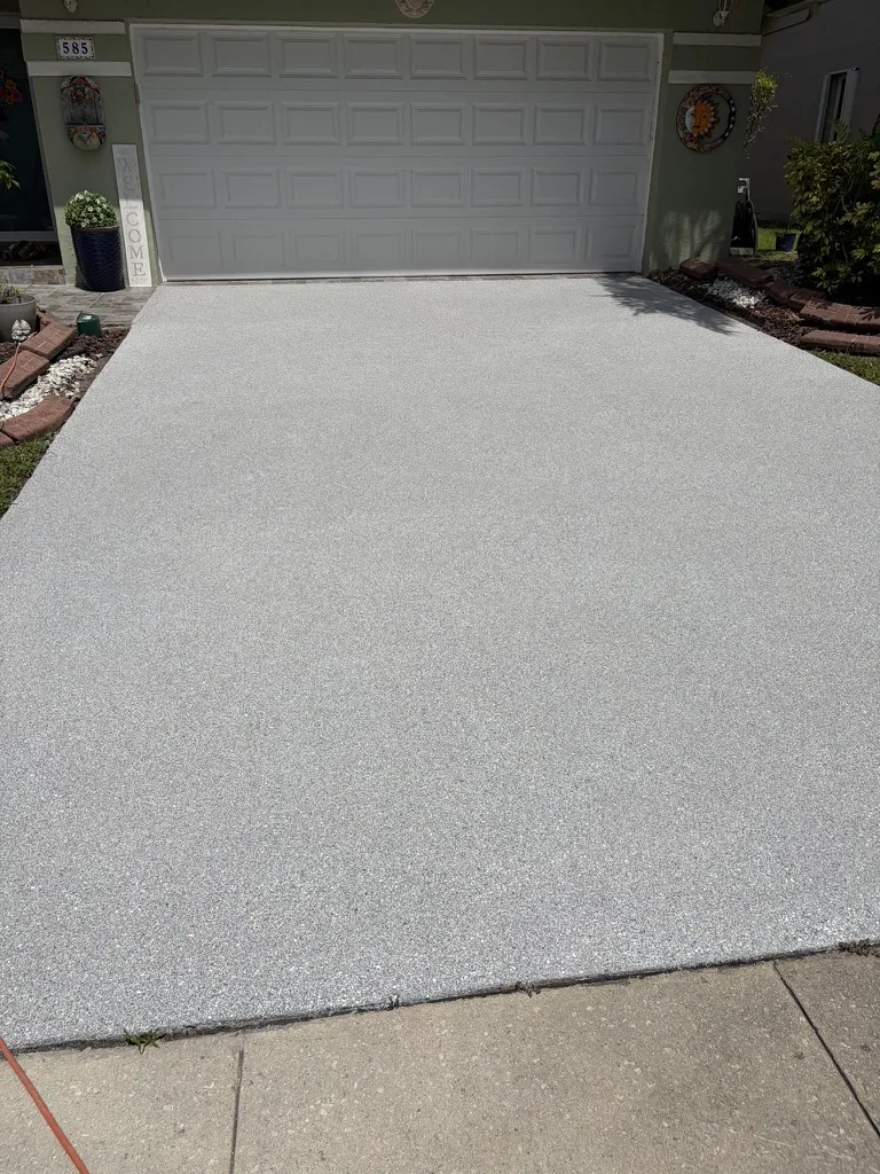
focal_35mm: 26
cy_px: 587
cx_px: 440
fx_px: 881
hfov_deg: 53.1
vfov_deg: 67.3
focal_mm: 5.96
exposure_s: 1/11905
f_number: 1.6
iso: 50
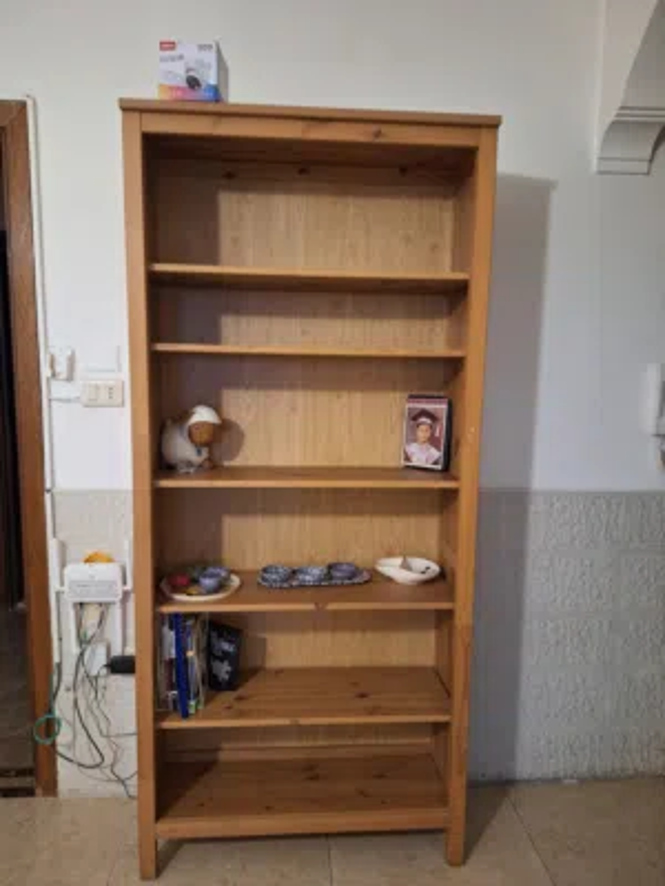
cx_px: 332
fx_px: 589
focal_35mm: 23
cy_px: 443
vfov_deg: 73.9
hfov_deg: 58.9
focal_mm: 5.54
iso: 320
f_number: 1.8
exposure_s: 1/25
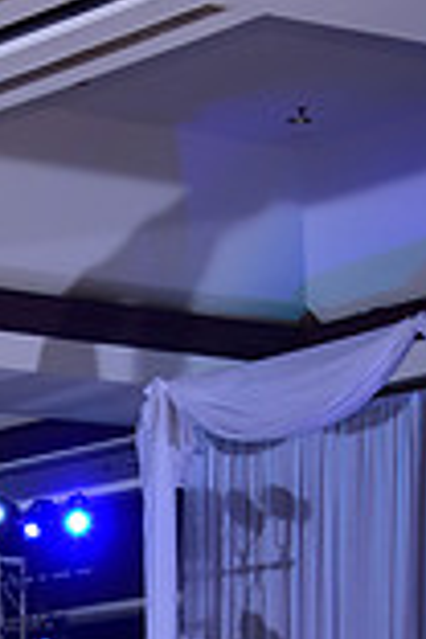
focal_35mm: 193
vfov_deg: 10.1
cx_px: -96
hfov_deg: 7.1
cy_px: 1147
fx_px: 3425
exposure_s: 1/250
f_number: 4.5
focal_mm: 52
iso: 1000
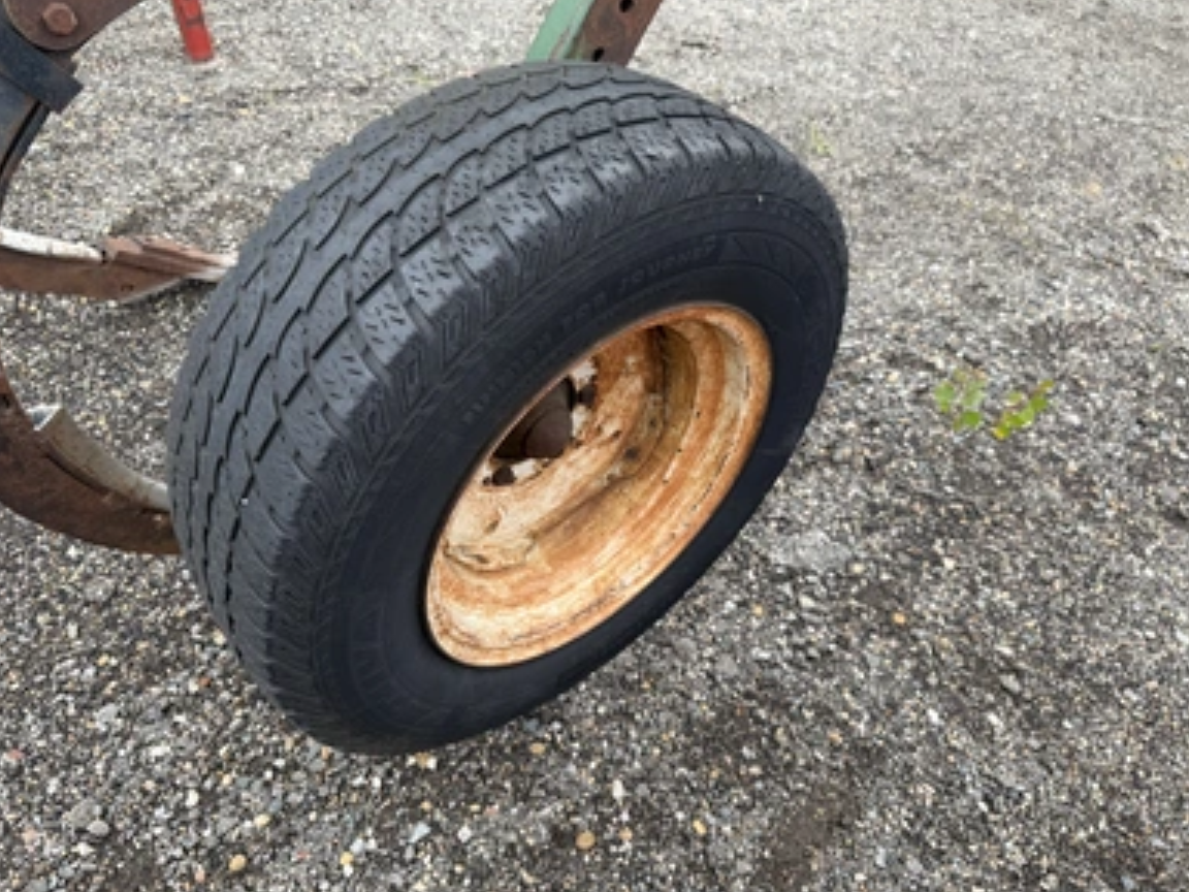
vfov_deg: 54.9
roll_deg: -8.9
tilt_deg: -42.8
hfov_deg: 69.4
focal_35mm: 25
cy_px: 443
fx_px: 859
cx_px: 613
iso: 80
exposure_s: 1/772
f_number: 1.78
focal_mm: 6.76
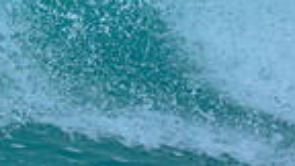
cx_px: -317
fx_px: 36068
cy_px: -156
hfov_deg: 0.5
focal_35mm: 4611
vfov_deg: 0.3
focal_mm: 800
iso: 640
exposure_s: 1/2000
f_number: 6.3
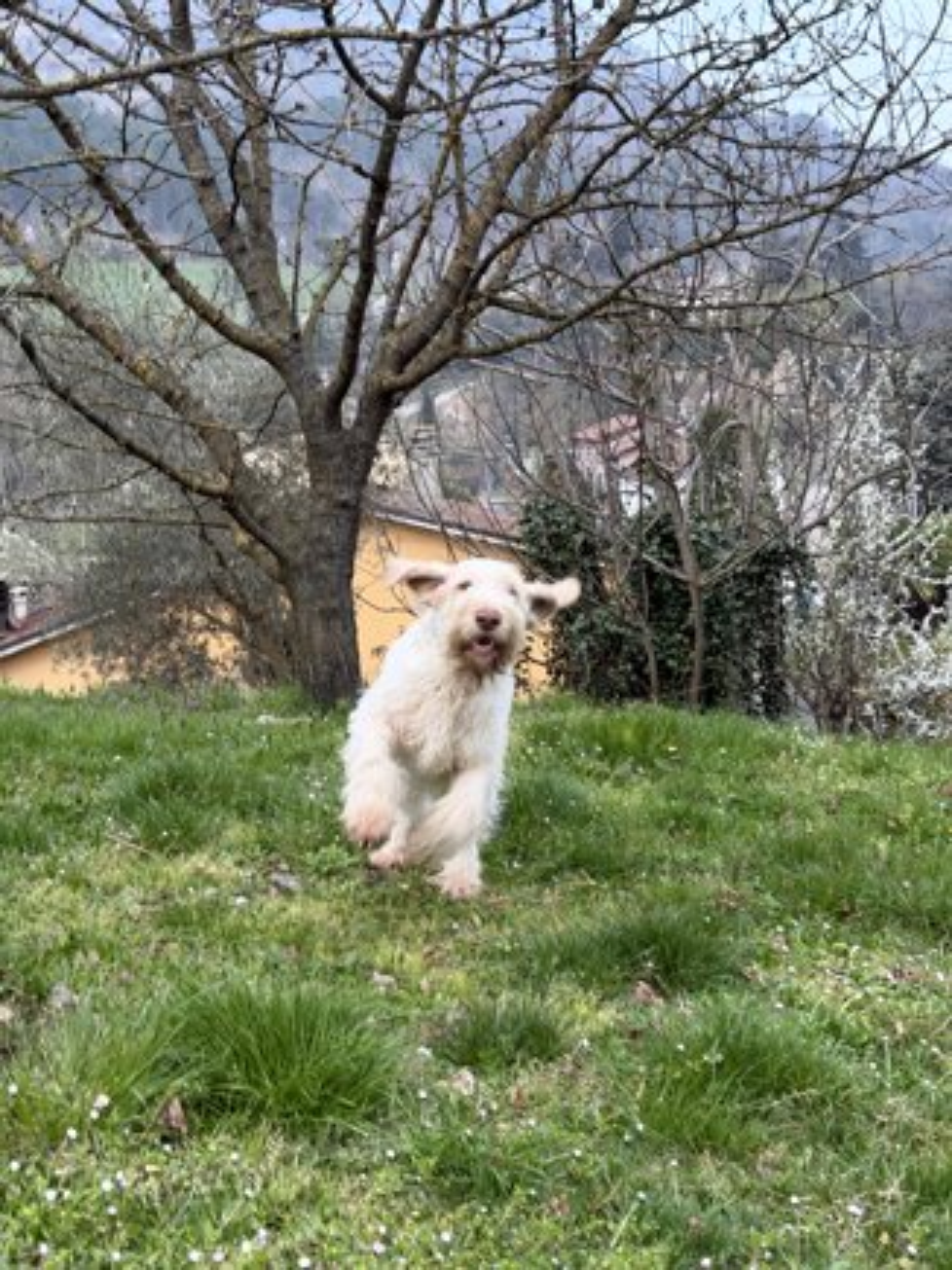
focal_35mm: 48
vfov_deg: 39.7
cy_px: 635
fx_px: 1761
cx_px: 476
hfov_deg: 30.3
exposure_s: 1/60
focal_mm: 6.76
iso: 250
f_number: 1.78
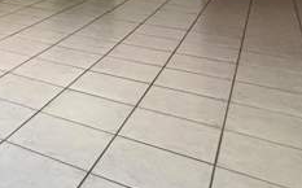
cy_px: -64
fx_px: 419
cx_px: -83
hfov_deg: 31.4
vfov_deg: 22.3
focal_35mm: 51
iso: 200
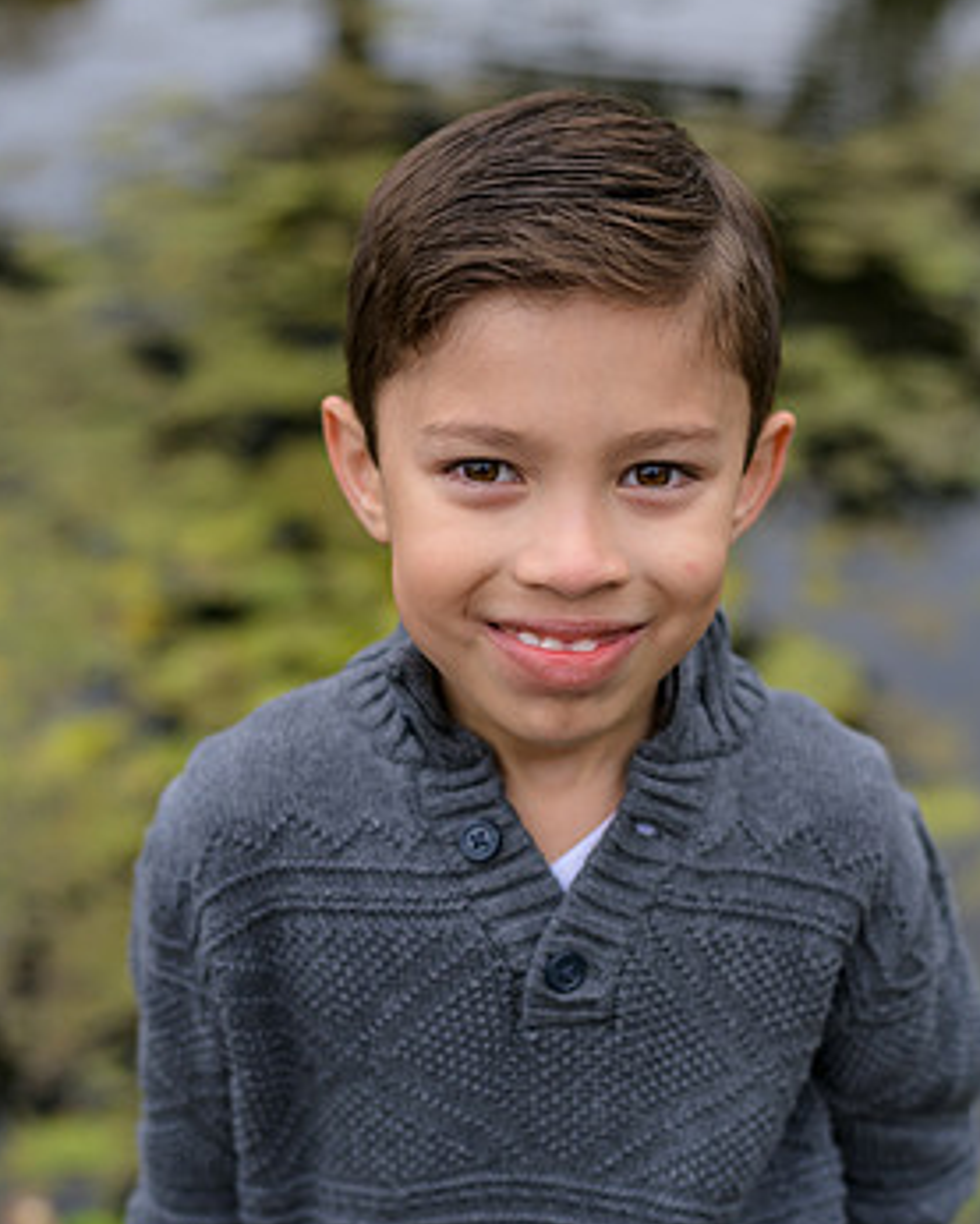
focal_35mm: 61
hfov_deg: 25.0
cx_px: 509
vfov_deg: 30.8
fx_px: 2211
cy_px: 768
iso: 200
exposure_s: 1/400
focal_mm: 50
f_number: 3.2
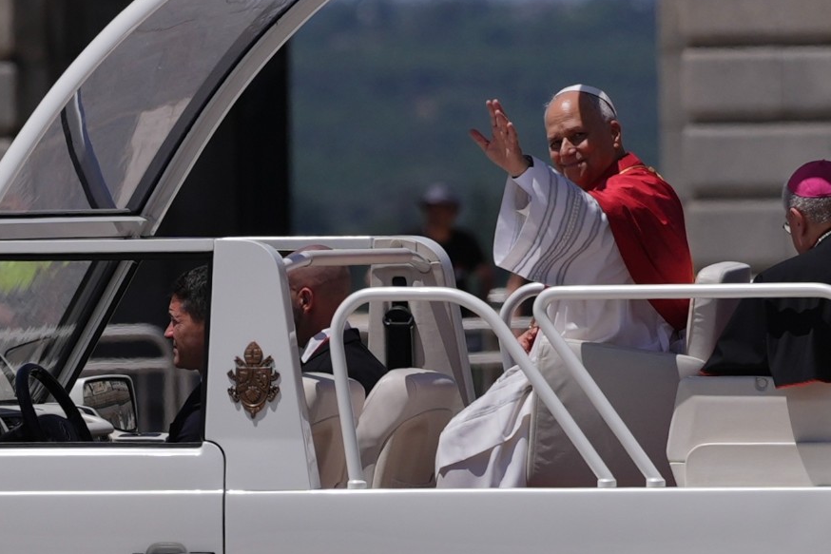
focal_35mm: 346
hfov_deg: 6.0
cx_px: 534
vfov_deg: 4.0
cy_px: 178
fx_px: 7988
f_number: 2.8
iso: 160
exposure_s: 1/10000
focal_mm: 168
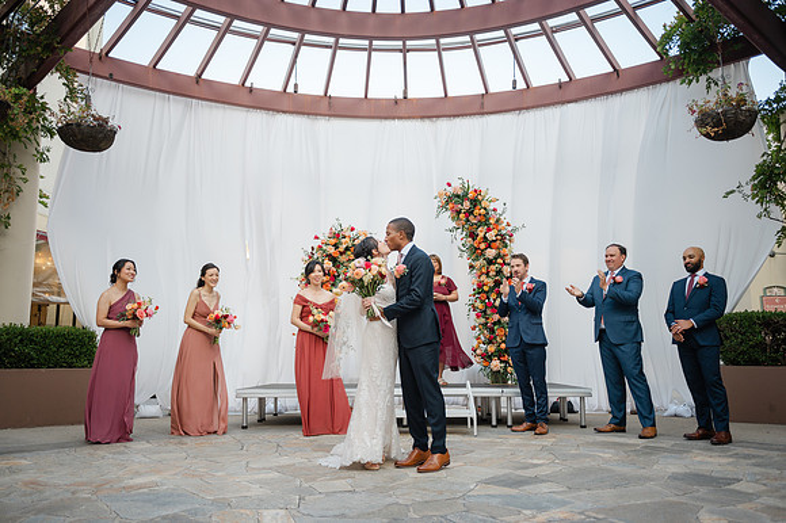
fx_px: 636
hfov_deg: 63.5
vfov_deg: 44.7
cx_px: 393
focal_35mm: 29
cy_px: 262
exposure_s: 1/400
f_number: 2.8
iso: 100
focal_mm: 28
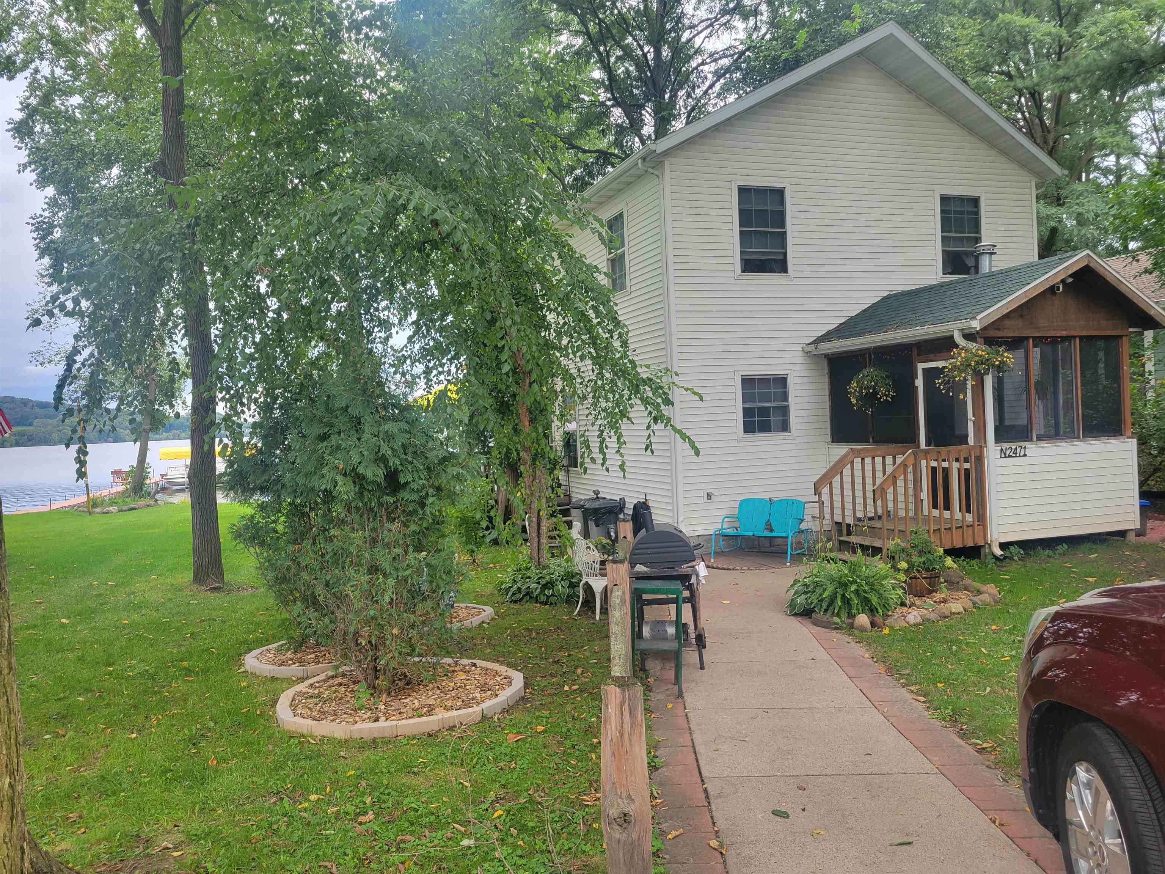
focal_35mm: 26
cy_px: 437
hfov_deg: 67.3
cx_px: 582
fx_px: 875
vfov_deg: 53.1
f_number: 1.8
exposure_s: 1/120
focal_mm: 5.4
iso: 50
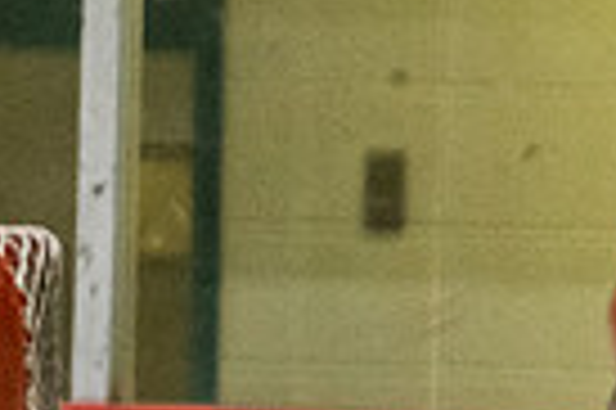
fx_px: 21978
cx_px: -1163
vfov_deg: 1.1
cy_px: 1044
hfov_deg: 1.6
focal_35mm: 1286
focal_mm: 170
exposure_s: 1/640
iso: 3200
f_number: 3.2
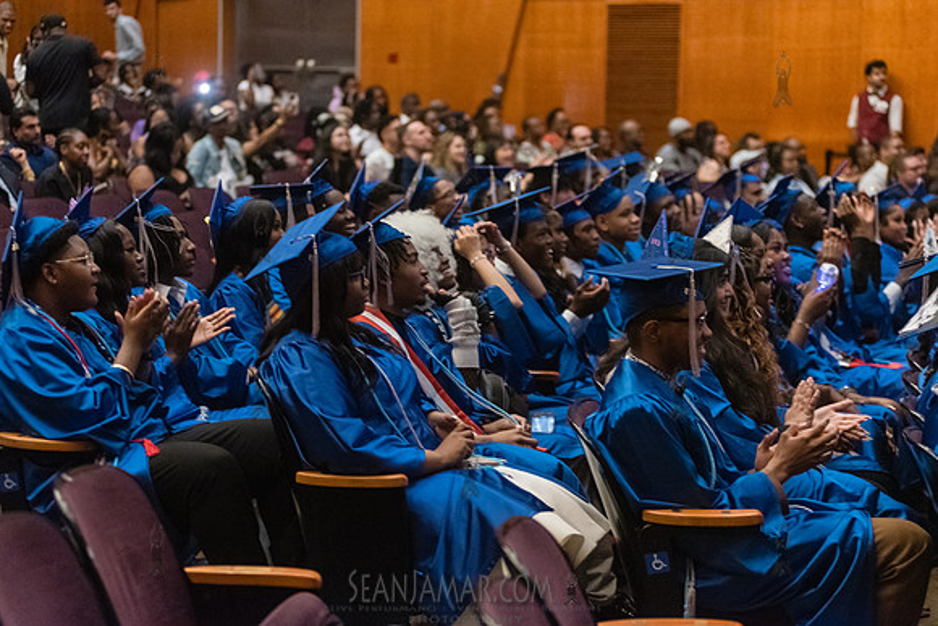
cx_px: 469
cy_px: 313
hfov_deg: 25.4
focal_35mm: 80
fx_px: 2085
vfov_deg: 17.1
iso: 8000
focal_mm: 80
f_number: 2.8
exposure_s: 1/125
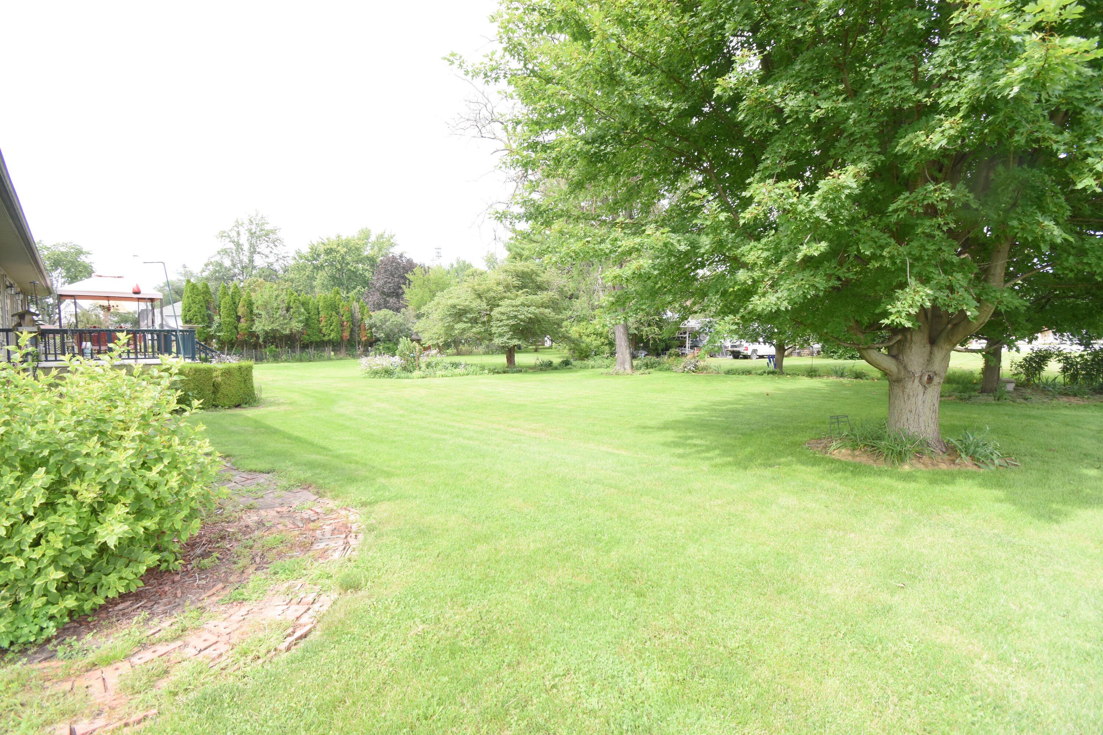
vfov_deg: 77.3
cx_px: 552
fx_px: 460
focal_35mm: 15
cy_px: 368
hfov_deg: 100.4
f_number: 5.6
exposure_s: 1/250
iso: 400
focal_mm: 10
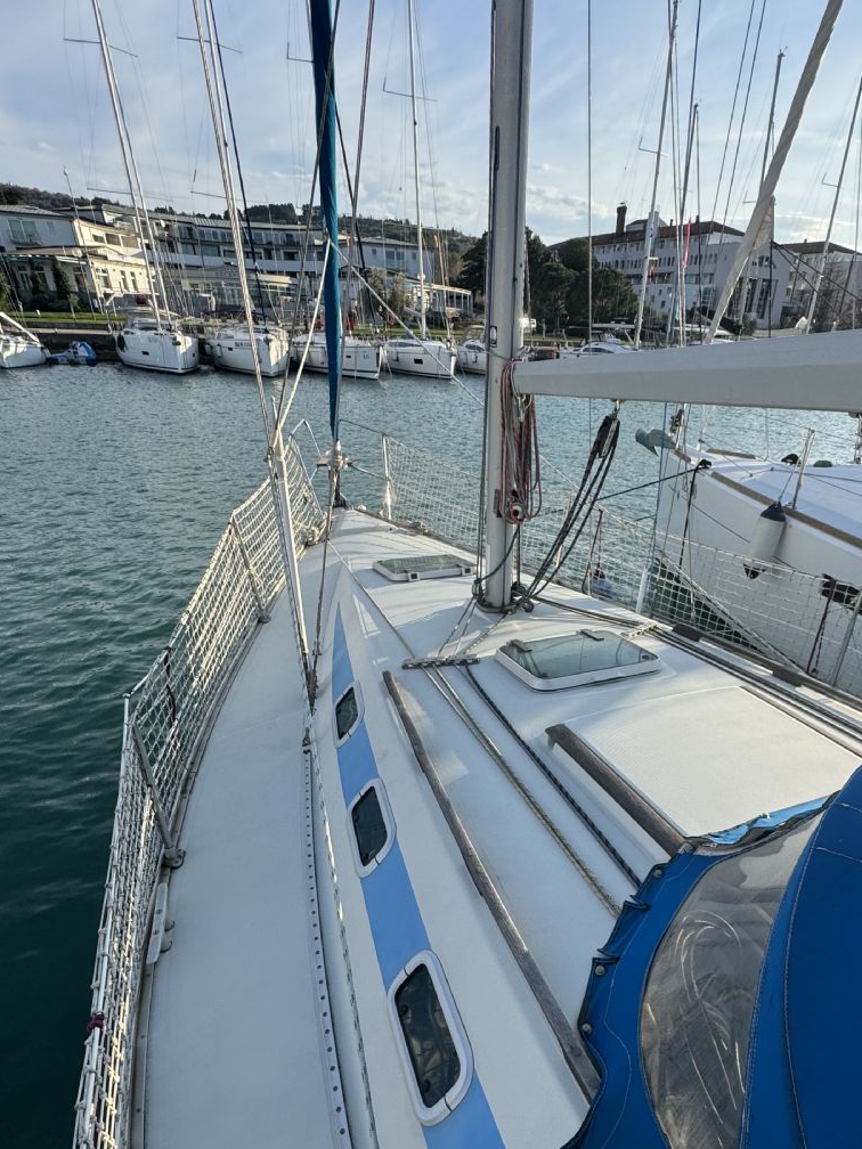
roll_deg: -3.9
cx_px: 520
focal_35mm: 20
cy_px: 747
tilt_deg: -30.7
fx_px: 664
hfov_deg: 65.3
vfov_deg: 79.6
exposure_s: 1/910
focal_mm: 2.22
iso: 50
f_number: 2.2
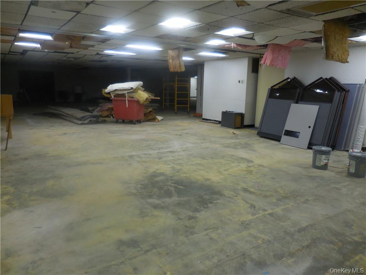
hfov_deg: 69.4
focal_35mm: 25
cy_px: 138
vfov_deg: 54.9
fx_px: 264
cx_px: 183
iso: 160
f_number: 3.3
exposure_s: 1/30
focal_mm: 4.5
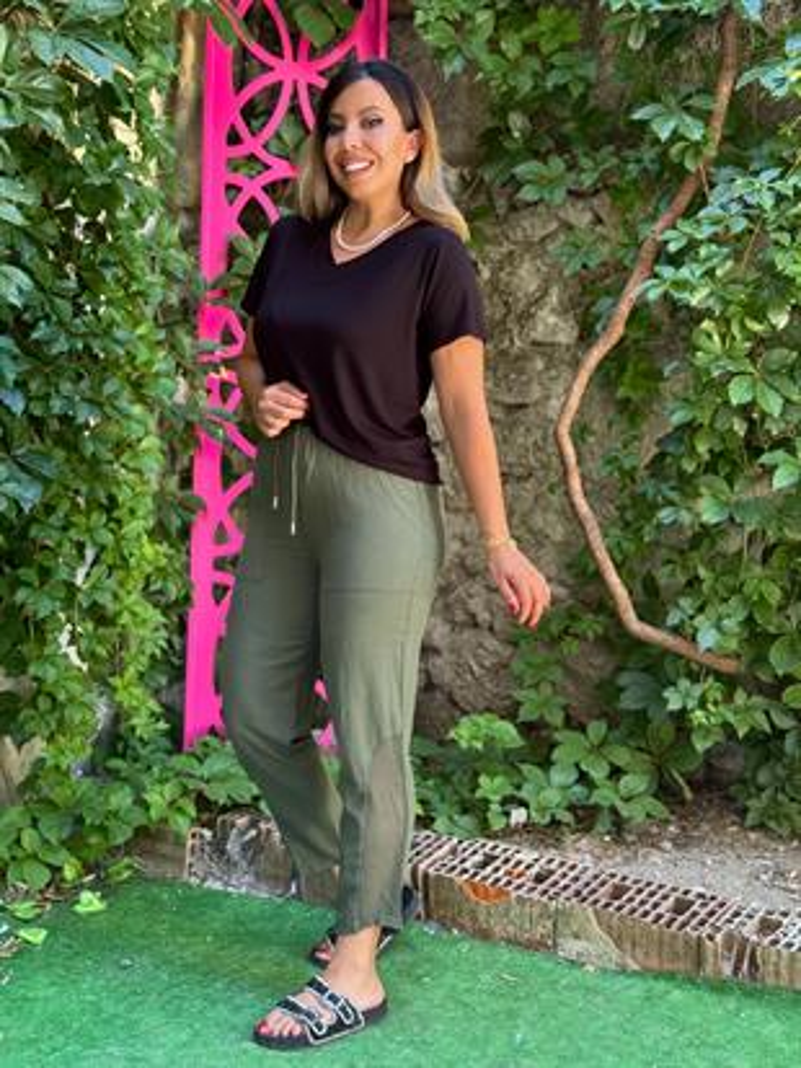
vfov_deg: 39.6
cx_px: 400
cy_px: 534
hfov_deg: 30.3
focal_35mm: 48
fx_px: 1480
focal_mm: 6.76
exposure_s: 1/121
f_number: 1.78
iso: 64
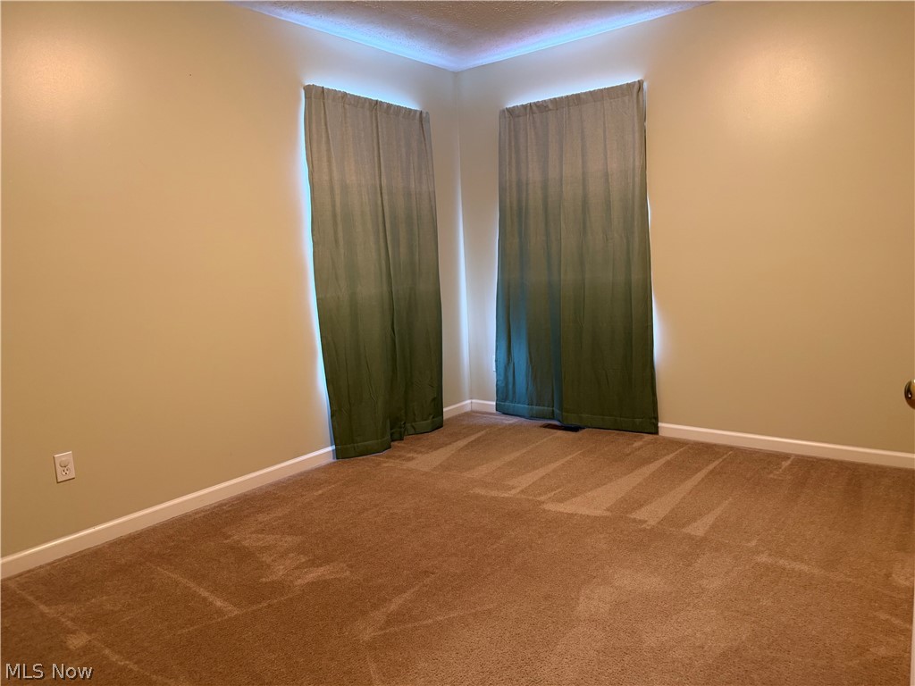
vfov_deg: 56.8
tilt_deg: -6.9
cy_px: 343
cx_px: 458
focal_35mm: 24
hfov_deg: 71.6
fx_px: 634
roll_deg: +3.1
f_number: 1.78
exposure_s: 1/60
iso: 400
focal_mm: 6.76
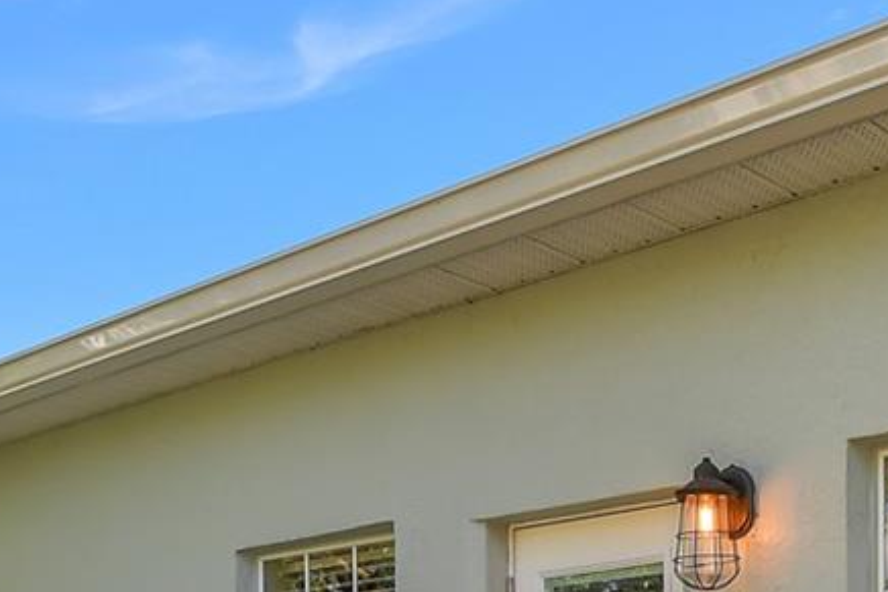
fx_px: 1357
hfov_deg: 33.3
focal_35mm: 55
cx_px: 880
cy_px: 718
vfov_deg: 22.6
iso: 100
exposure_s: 1/100
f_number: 7.1
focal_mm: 10
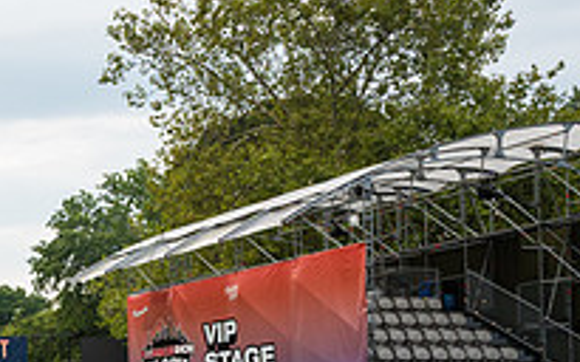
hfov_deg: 24.0
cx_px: -162
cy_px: 414
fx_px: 1201
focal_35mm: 76
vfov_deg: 16.5
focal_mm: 24
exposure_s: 1/500
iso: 1000
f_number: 7.1
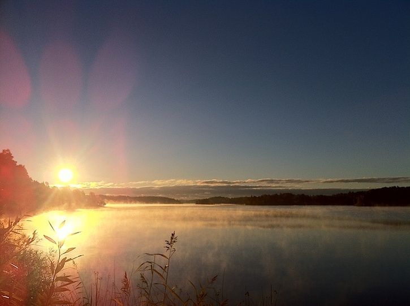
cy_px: 153
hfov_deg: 52.7
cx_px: 205
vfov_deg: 40.6
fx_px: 414
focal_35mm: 35
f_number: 2.8
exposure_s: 1/2742
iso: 80
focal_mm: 3.85
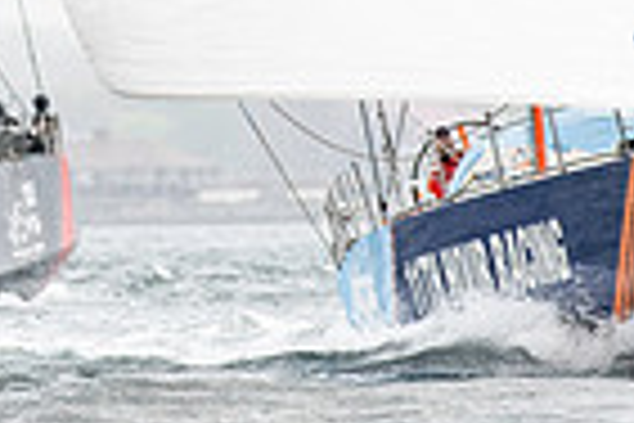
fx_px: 17944
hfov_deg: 2.0
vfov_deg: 1.3
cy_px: -198
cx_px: -43
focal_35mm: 1019
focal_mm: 200
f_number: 4
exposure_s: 1/2000
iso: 500
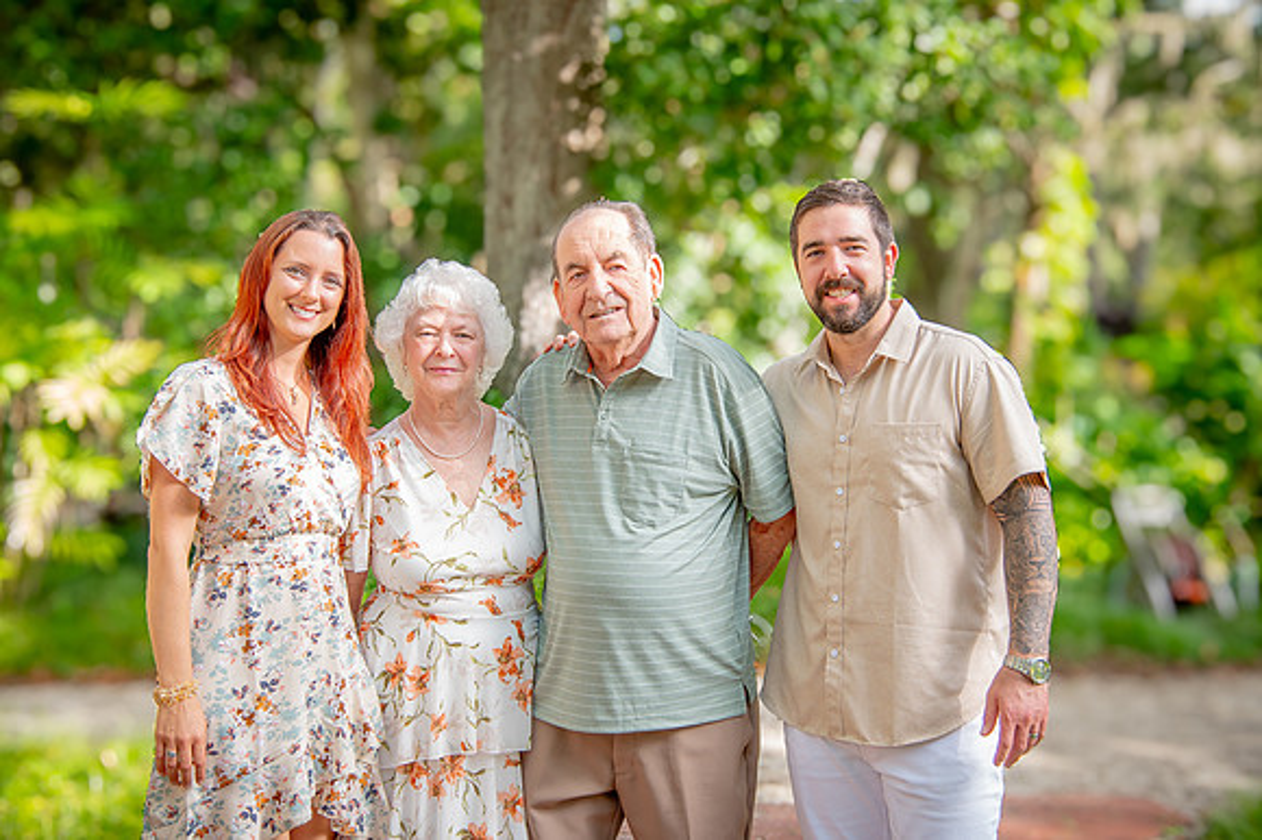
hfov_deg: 38.8
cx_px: 634
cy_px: 416
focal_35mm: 51
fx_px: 1794
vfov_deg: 26.4
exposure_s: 1/250
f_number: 4
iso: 500
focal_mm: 50
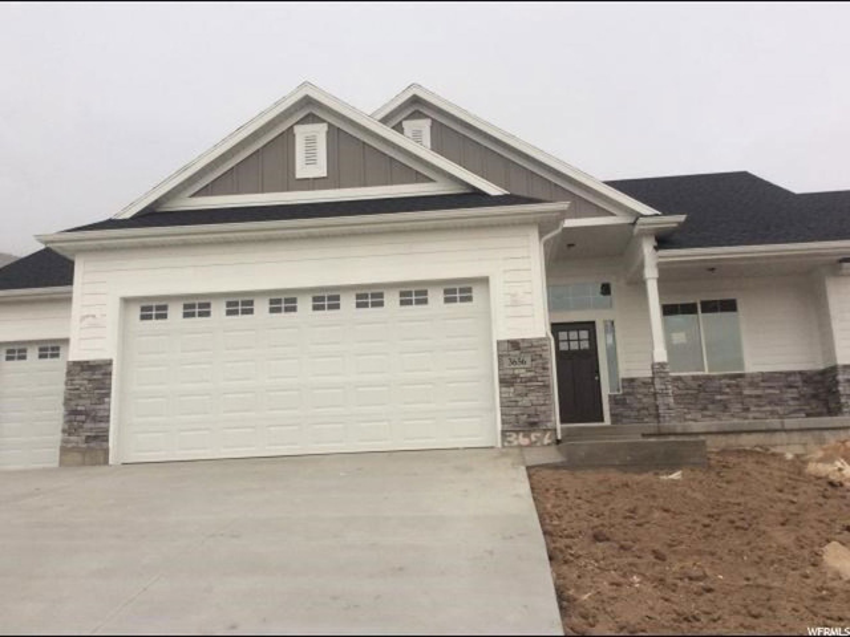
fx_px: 786
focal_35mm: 32
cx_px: 425
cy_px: 318
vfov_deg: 44.2
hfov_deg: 56.8
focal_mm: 3.3
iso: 40
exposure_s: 1/120
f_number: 2.4
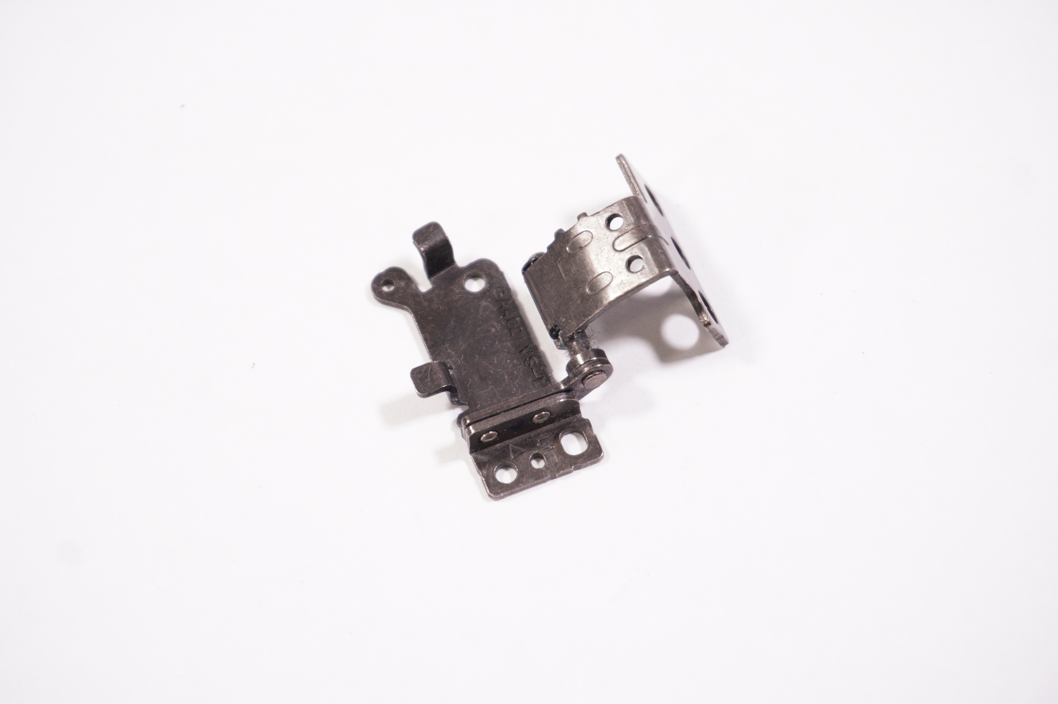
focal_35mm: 66
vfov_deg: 20.6
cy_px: 352
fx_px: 1938
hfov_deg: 30.5
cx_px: 529
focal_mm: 44
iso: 1000
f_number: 5.6
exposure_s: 1/160
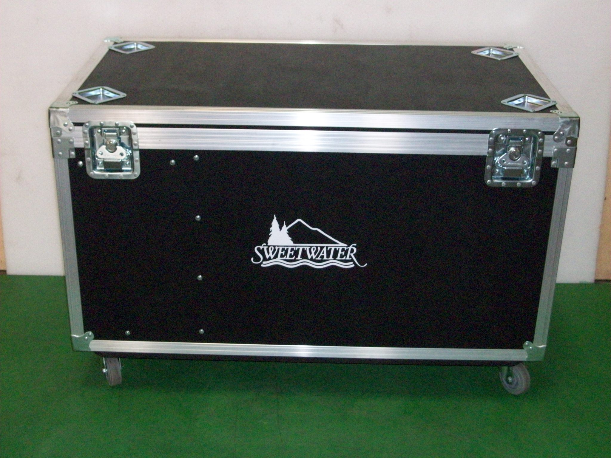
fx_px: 935
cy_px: 229
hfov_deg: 36.2
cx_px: 306
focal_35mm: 53
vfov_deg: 27.5
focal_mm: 8.8
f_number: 3.6
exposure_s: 1/70.6
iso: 320
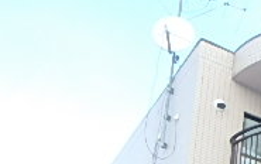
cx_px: 440
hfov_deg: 20.7
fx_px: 548
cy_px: 301
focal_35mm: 77
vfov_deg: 14.7
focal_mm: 3.7
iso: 200
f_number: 3.5
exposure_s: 1/250
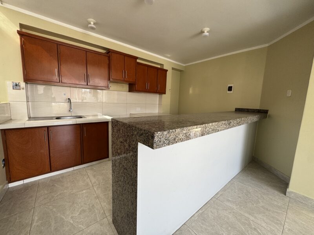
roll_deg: -2.1
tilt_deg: -7.5
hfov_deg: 102.1
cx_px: 157
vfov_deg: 85.7
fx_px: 127
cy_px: 118
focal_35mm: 14
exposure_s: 1/99
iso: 100
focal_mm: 2.22
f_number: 2.2
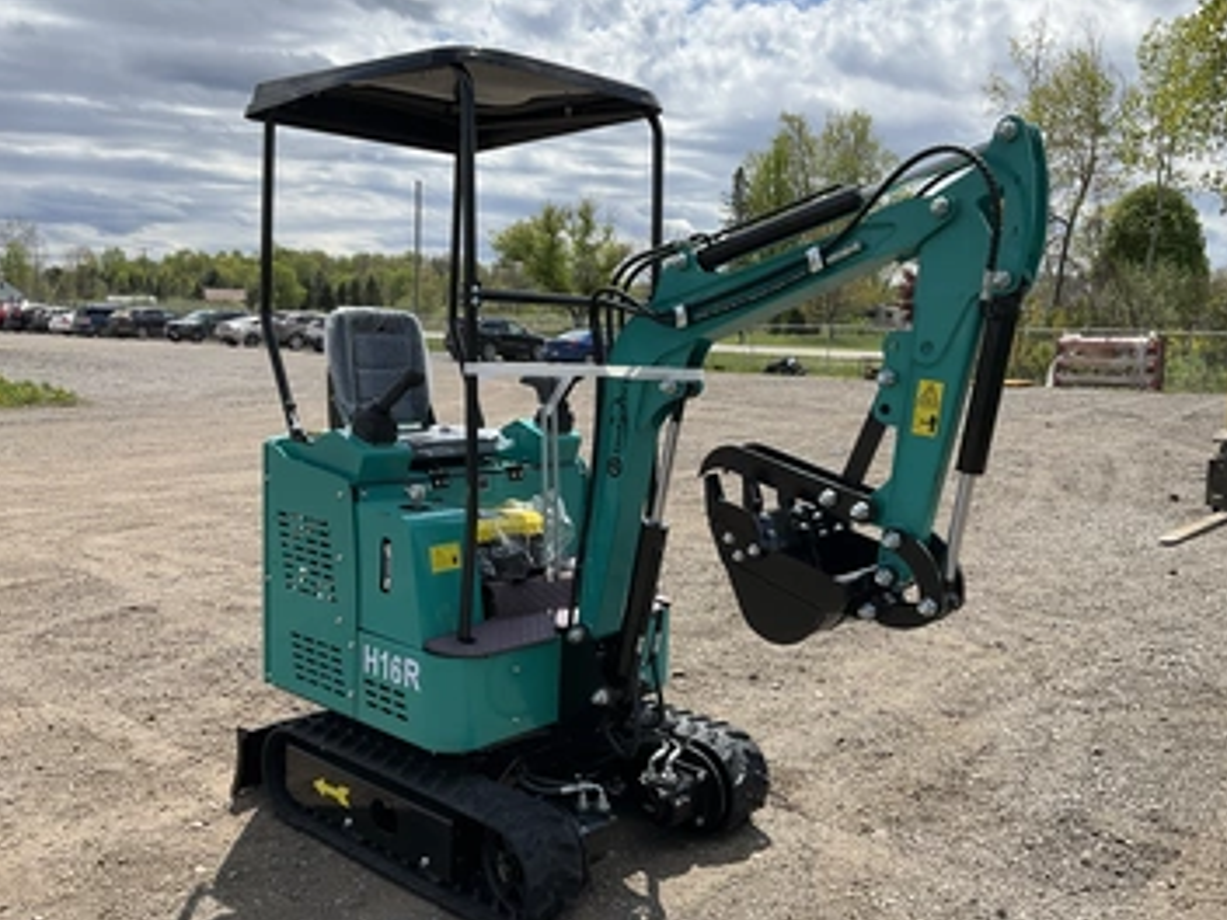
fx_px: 1170
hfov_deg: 55.3
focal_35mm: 33
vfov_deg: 42.9
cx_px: 634
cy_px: 470
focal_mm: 3
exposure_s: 1/1912
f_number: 1.8
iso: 25
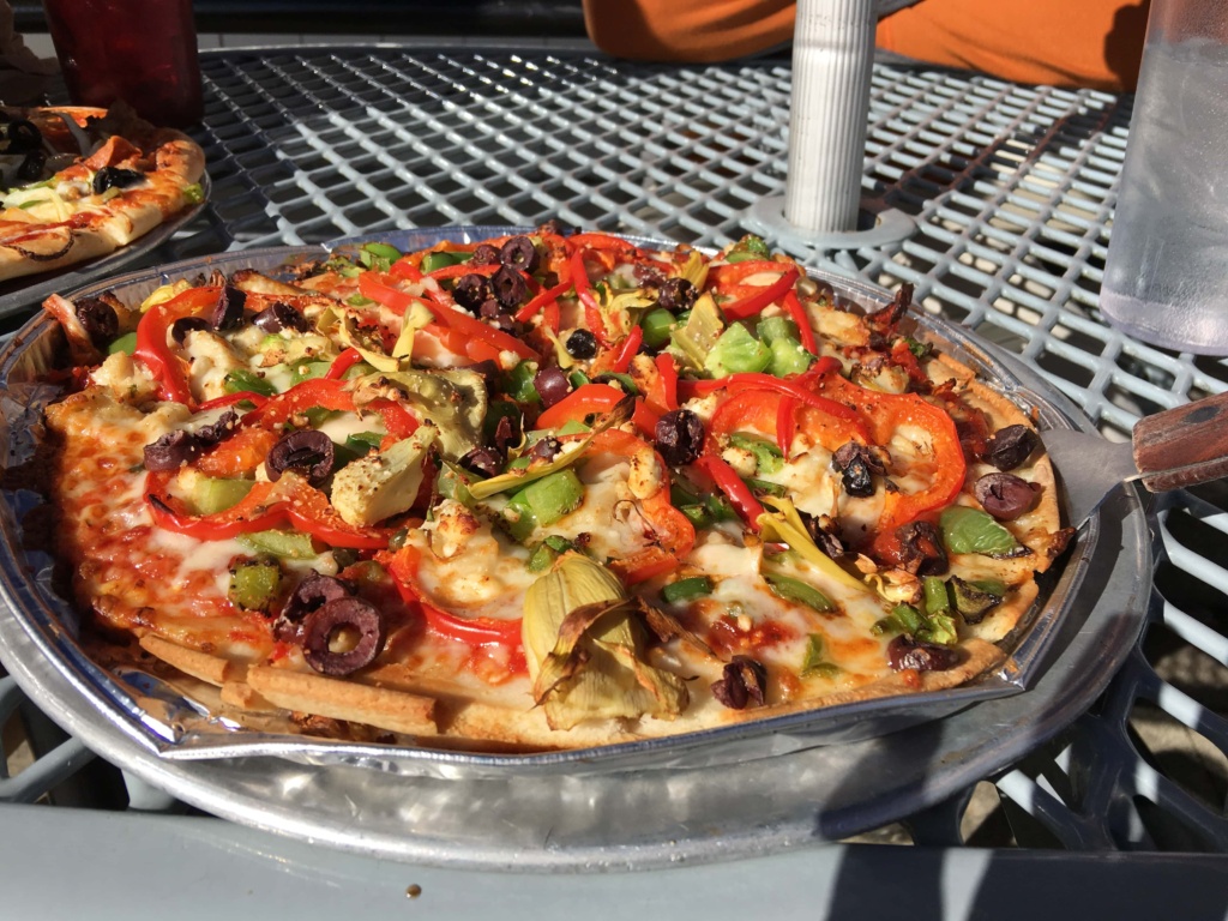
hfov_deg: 61.7
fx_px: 1029
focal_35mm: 29
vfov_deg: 48.2
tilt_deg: -29.6
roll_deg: -3.1
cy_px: 460
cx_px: 614
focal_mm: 4.15
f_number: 2.2
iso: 25
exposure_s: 1/1832
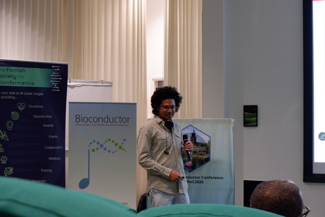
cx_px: 162
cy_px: 108
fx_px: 614
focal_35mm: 68
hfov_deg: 29.6
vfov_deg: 20.0
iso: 5000
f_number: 5.6
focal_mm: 45
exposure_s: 1/160
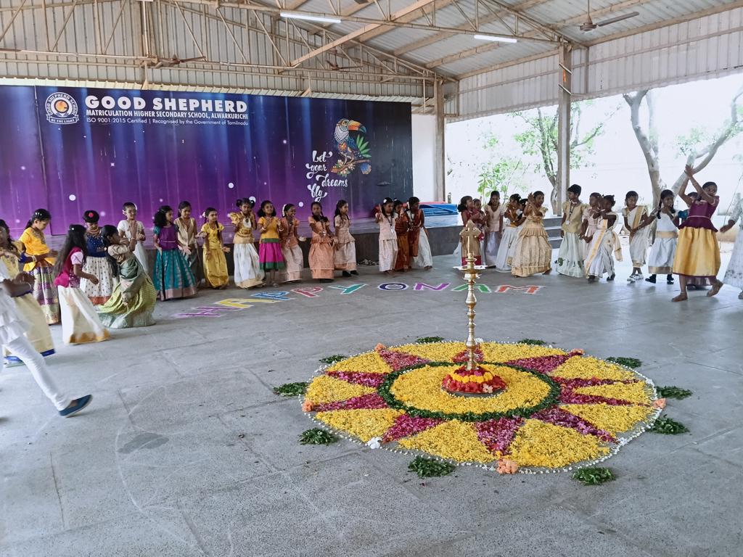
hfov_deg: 65.3
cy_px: 278
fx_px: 580
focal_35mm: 27
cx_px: 372
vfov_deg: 51.4
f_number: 1.8
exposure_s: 1/100
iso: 320
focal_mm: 3.98
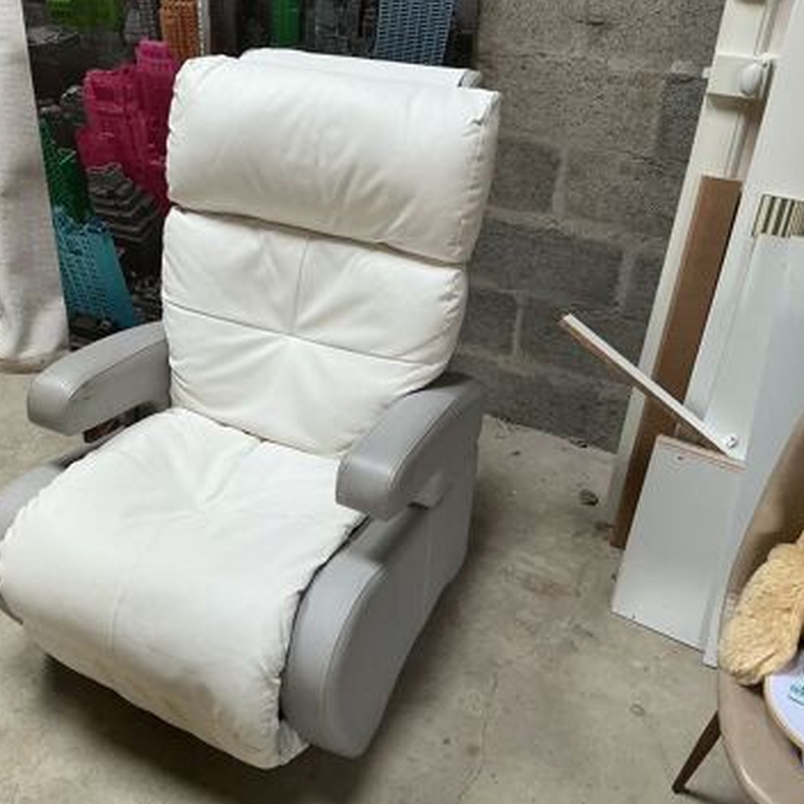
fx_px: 920
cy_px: 409
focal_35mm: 35
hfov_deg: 46.9
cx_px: 315
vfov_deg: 47.2
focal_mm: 3
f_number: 1.8
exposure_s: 1/60
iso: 80
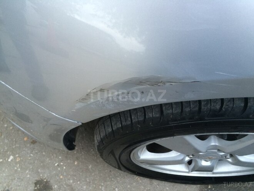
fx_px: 213
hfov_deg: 61.7
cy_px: 96
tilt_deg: -61.7
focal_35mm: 29
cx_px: 127
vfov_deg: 48.2
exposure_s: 1/33
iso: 125
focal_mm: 4.15
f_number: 2.2
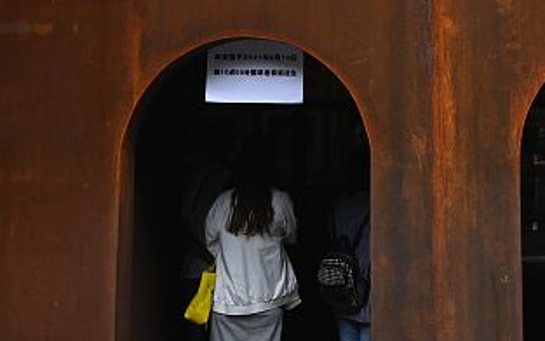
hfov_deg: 24.9
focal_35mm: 82
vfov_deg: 15.4
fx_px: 1219
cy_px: -70
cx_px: 414
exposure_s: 1/100
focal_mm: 21
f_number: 8
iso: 640
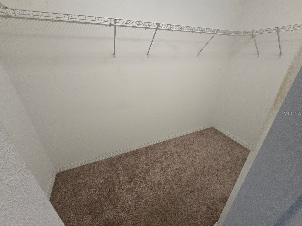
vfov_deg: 89.9
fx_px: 113
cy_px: 113
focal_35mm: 13
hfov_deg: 106.2
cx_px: 151
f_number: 2.2
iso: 800
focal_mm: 2.2
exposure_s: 1/60
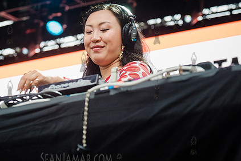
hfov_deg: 14.3
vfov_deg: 9.6
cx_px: 83
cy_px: 73
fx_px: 957
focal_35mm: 143
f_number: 4.5
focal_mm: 86
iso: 1250
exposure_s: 1/320
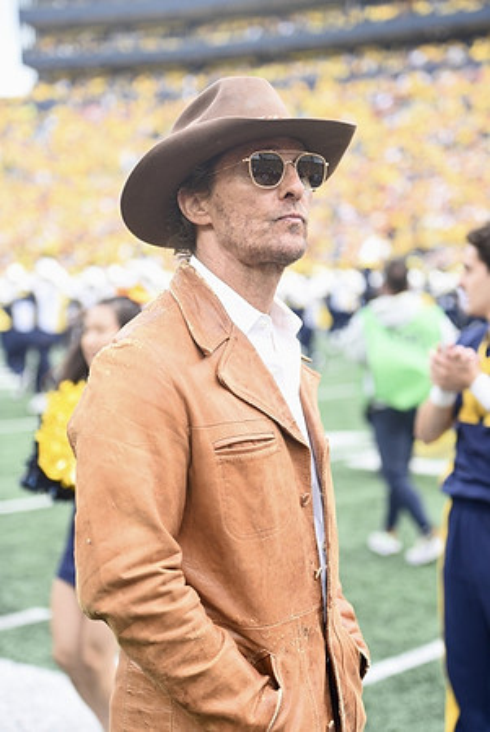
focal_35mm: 70
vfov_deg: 28.8
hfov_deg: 19.5
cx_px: 245
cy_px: 366
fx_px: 1426
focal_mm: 70
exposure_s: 1/800
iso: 320
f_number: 2.8
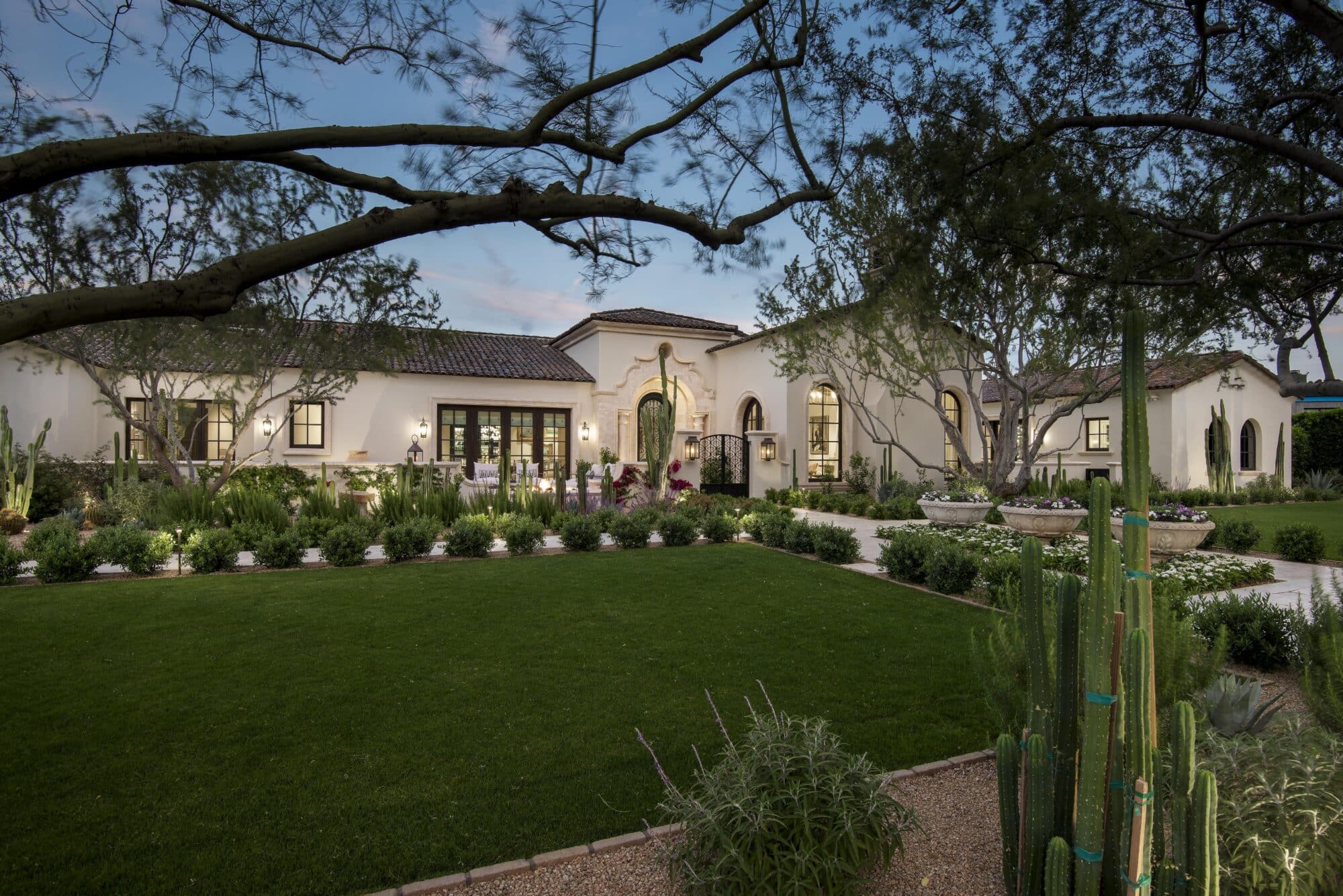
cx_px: 672
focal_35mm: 19
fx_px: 709
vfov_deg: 64.6
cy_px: 448
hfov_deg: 86.9
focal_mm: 19
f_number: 14
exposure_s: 1/3
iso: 100
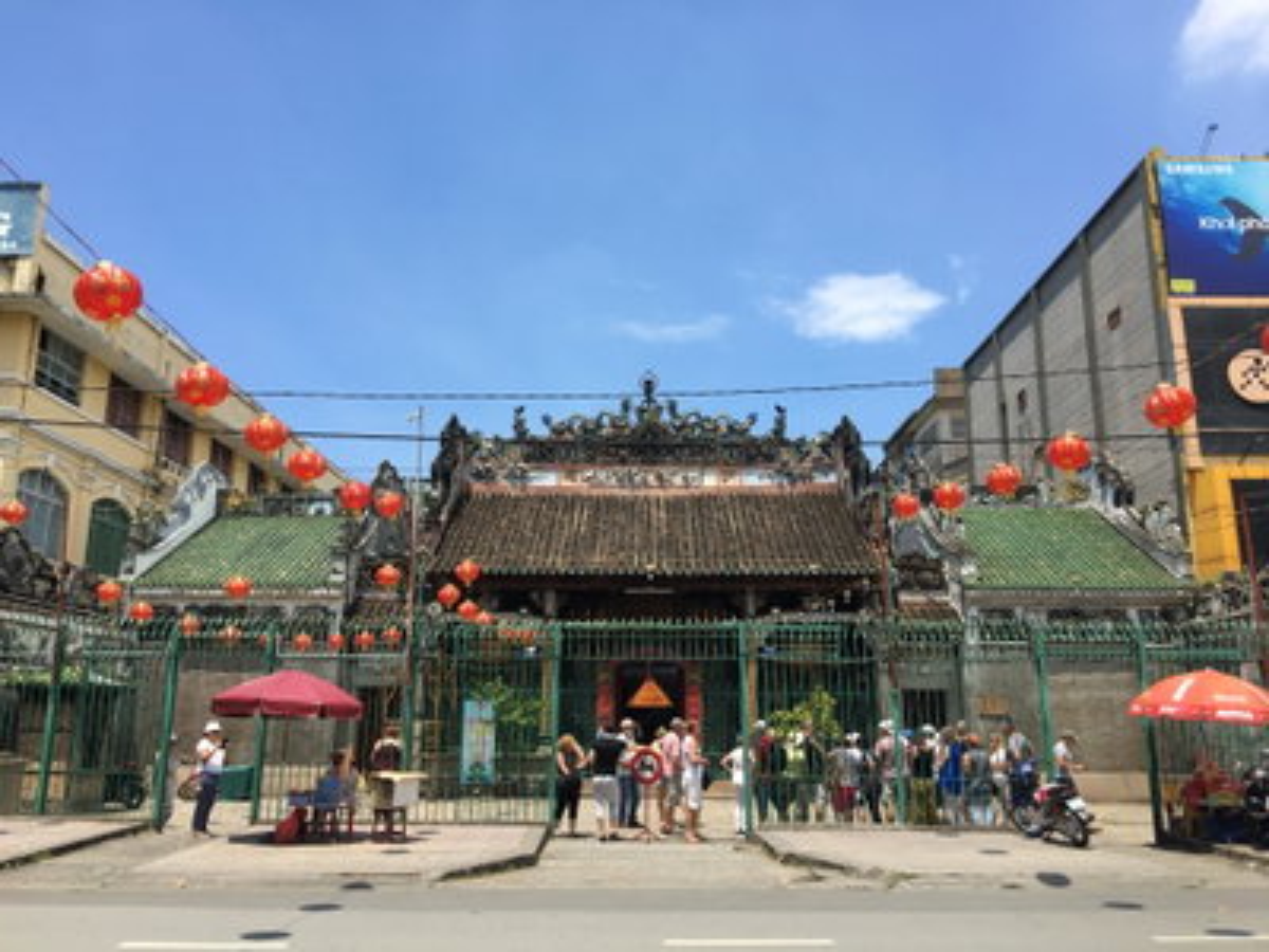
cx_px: 634
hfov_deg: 61.7
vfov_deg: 48.2
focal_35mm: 29
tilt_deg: +13.4
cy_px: 476
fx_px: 1063
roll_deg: +0.0
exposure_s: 1/1099
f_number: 2.2
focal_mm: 4.15
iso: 25
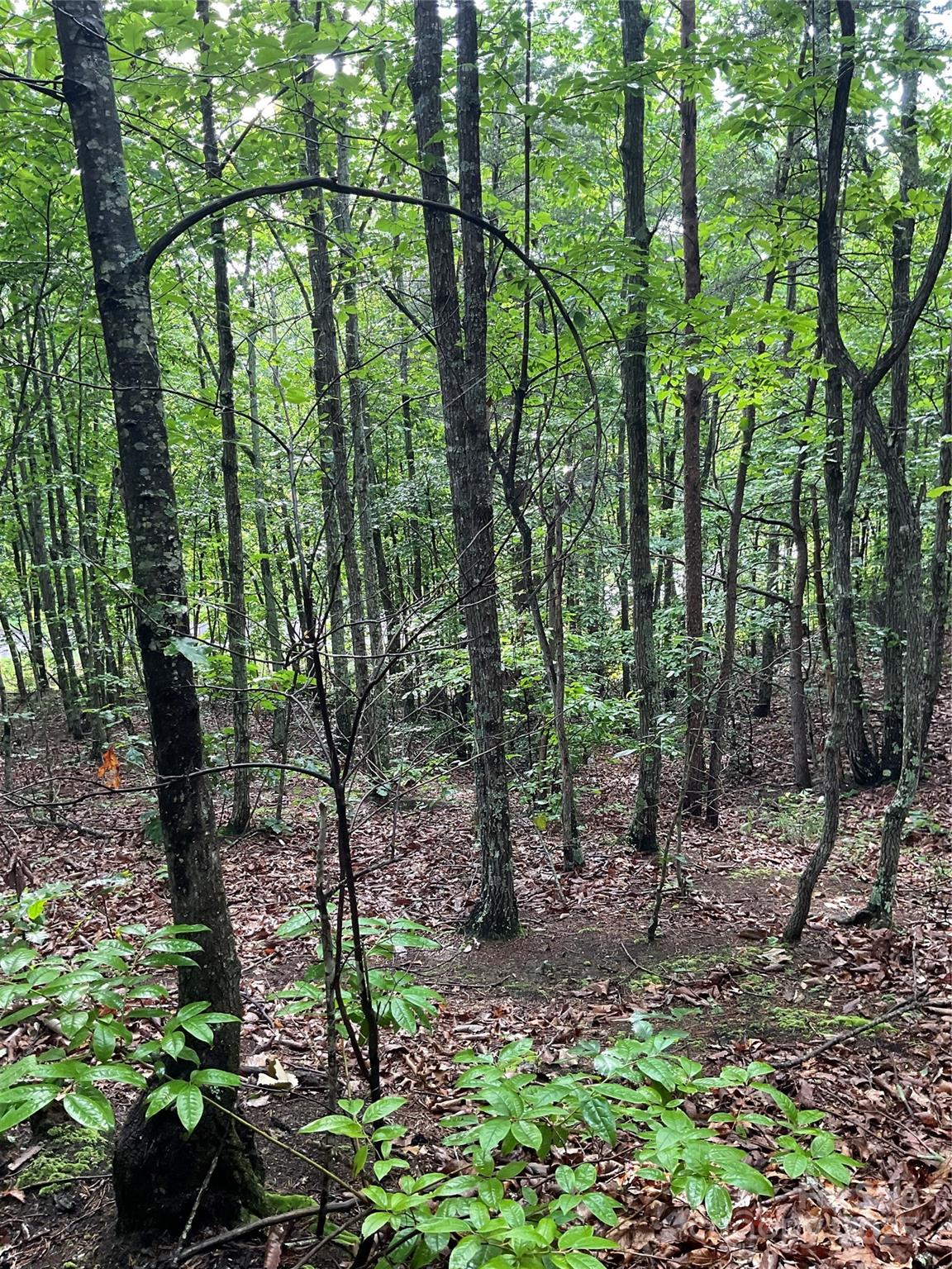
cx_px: 476
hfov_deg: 48.2
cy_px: 634
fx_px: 1063
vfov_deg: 61.7
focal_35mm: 29
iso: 64
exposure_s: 1/60
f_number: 1.8
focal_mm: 3
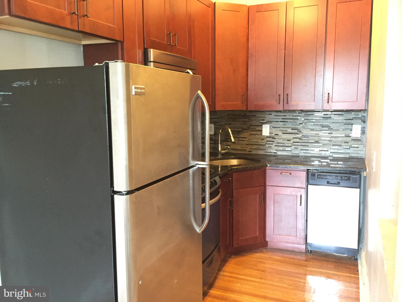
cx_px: 201
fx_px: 337
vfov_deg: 48.2
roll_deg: +1.1
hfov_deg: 61.7
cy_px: 151
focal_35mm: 29
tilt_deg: -7.5
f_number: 2.2
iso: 250
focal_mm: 4.15
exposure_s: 1/17
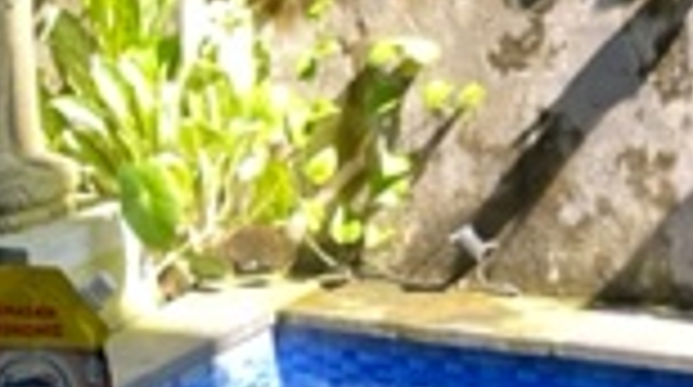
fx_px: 2165
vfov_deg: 10.0
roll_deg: +7.6
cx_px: 162
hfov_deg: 18.1
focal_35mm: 118
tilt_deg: -22.3
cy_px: 513
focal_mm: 5.1
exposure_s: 1/121
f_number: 1.6
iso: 40
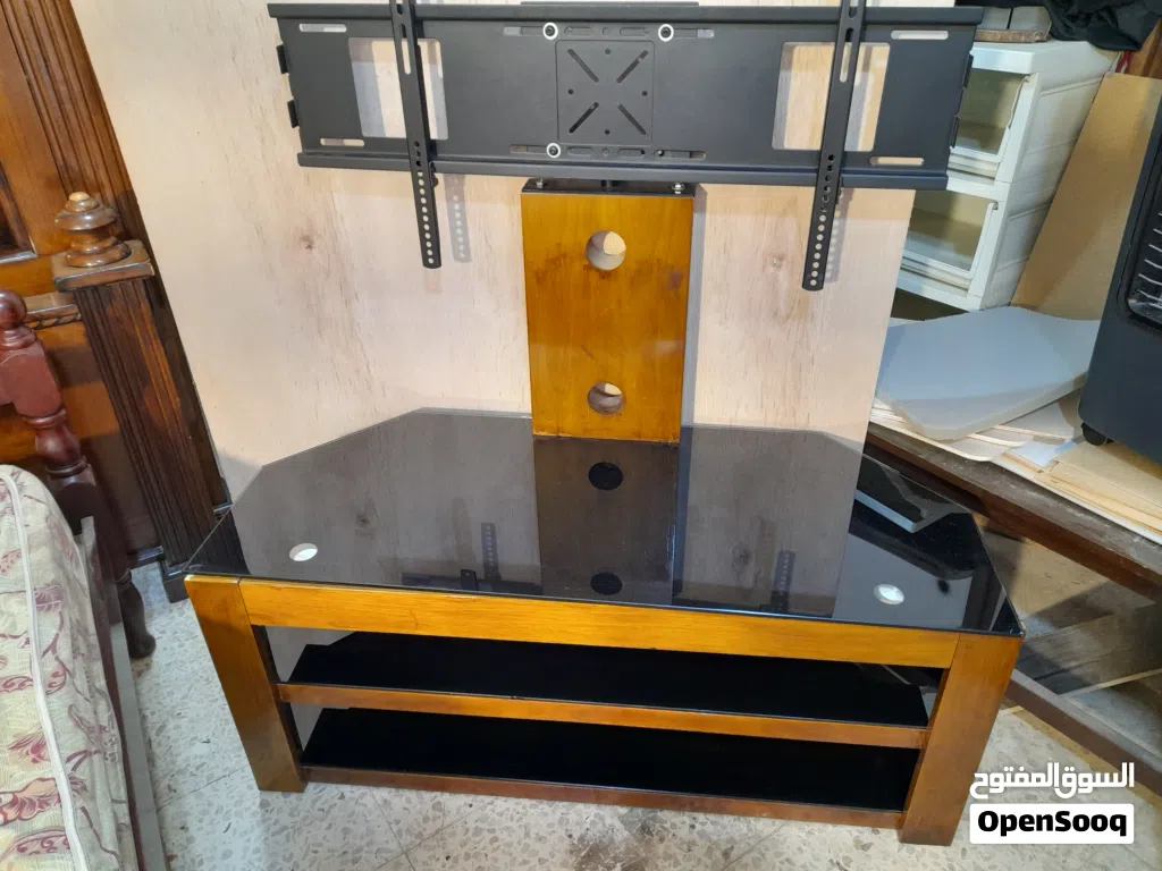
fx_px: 839
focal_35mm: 25
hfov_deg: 69.4
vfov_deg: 54.9
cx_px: 581
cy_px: 436
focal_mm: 4.6
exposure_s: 1/50
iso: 200
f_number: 2
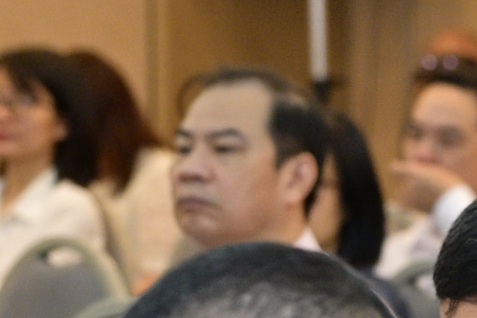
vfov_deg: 3.2
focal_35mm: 424
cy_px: 577
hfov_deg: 4.8
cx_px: 798
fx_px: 5617
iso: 1600
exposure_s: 1/160
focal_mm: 69
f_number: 4
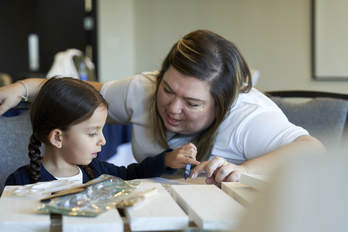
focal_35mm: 70
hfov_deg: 28.8
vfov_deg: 19.5
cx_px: 174
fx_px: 677
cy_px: 116
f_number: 4
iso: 2500
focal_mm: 70
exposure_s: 1/160
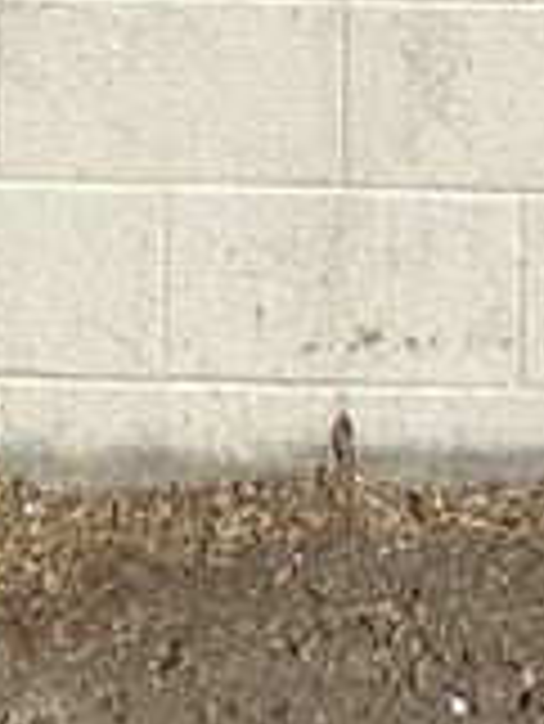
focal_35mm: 89
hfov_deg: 16.6
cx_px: 256
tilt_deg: +8.7
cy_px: -1210
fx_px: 1862
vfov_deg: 13.1
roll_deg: -2.8
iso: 50
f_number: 2.2
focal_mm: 2.22
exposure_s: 1/4831
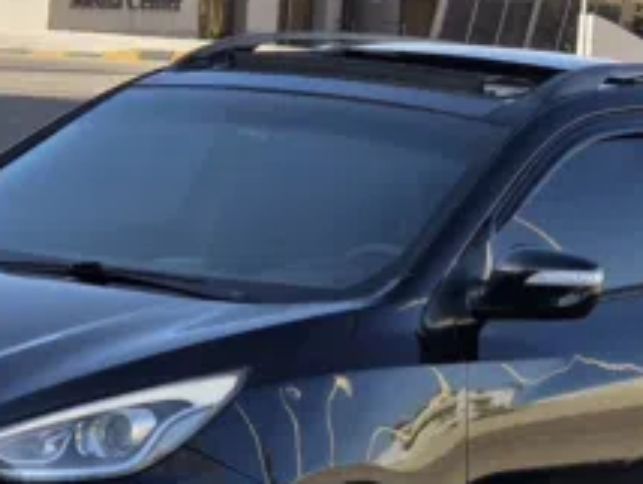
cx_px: 322
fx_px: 3831
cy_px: 352
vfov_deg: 7.2
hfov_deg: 9.6
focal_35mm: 206
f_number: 2.4
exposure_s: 1/1250
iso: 50
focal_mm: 7.9
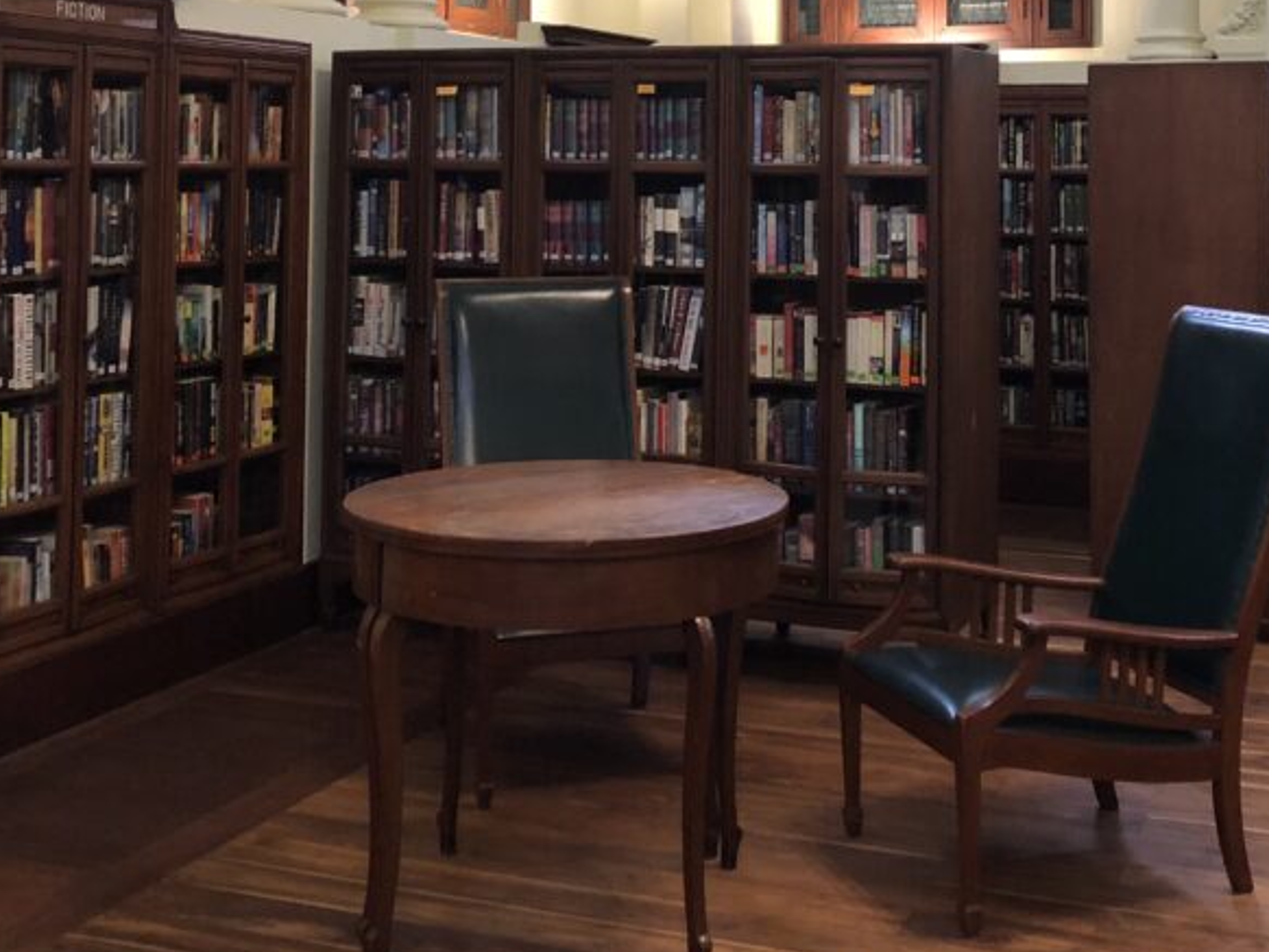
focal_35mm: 51
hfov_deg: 37.3
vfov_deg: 27.8
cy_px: 146
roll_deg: -0.6
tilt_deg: +1.0
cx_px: 768
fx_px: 1870
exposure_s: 1/13
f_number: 1.8
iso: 100
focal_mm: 3.99
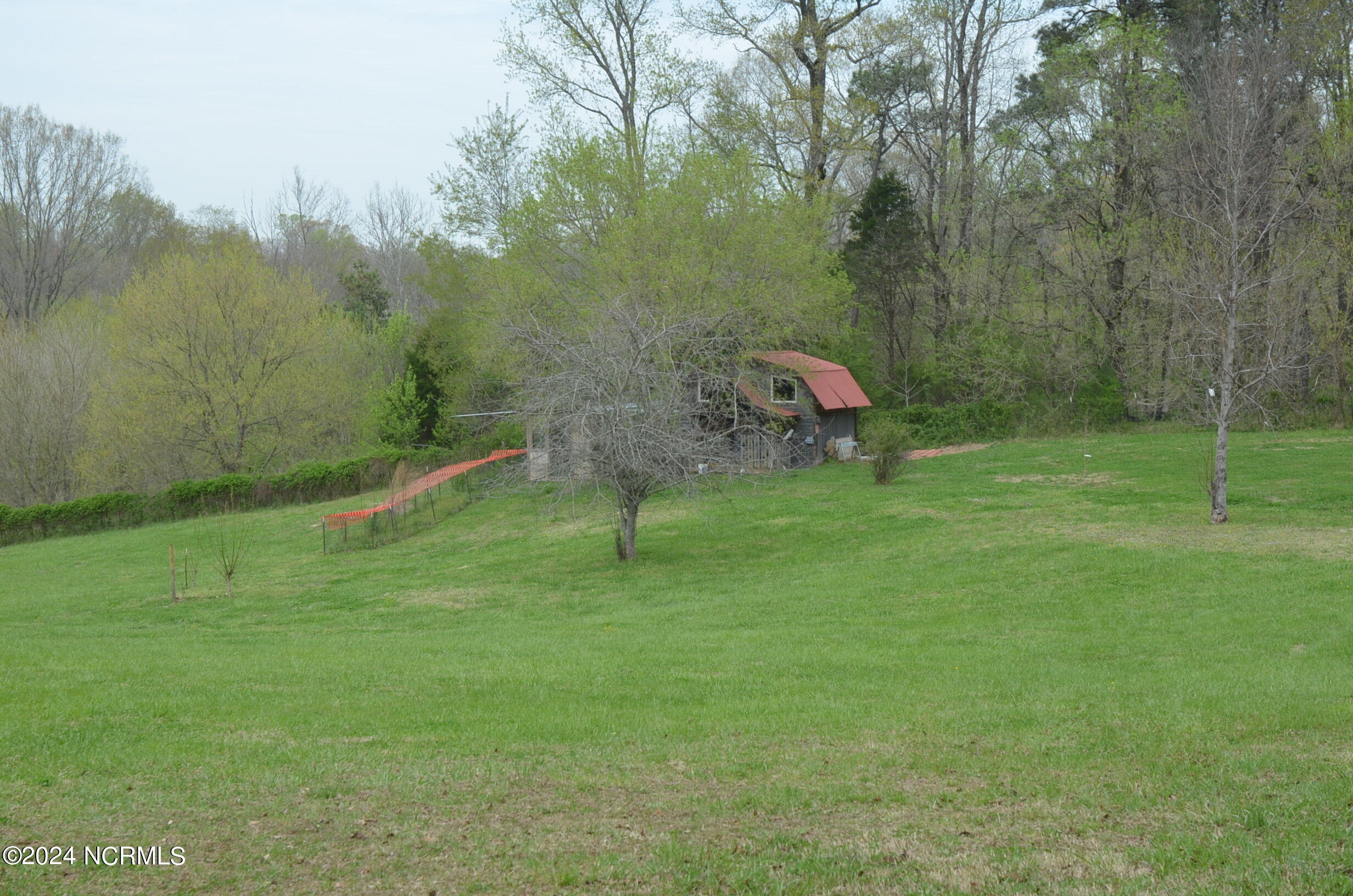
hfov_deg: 30.6
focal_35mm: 66
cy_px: 448
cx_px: 676
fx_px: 2475
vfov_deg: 20.5
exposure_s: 1/250
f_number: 8
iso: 200
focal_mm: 44
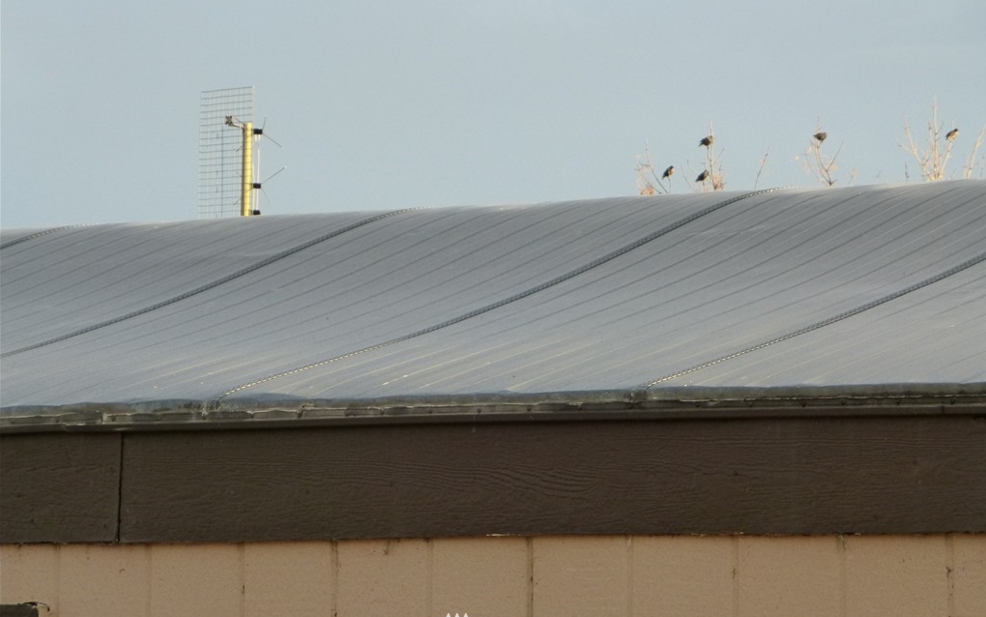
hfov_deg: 9.0
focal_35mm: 234
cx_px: 494
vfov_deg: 5.6
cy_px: 290
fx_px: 6289
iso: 200
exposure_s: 1/160
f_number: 5.5
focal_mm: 35.6
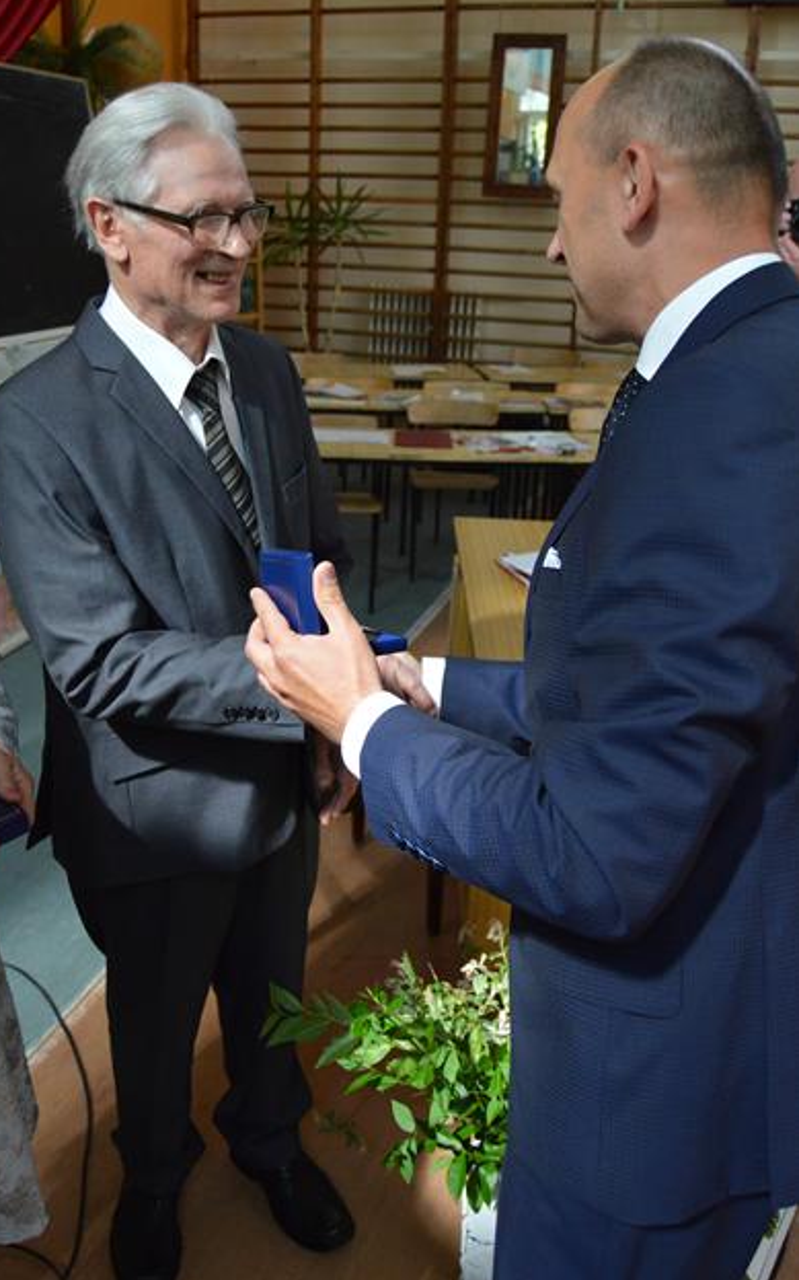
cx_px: 372
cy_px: 633
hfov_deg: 40.6
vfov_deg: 61.2
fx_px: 1081
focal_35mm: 31
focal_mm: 20
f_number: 3.5
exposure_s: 1/500
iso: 1600
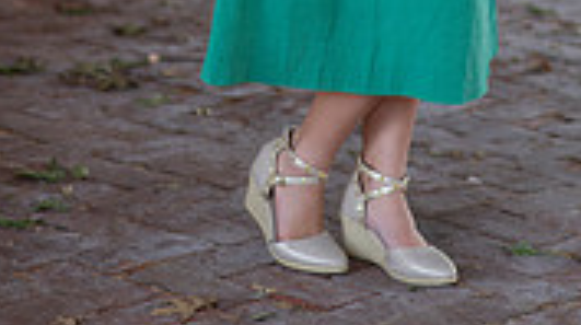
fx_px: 3492
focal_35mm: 227
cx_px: 374
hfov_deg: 9.5
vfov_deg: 5.2
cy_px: -371
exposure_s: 1/320
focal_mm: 85
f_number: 2.5
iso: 200
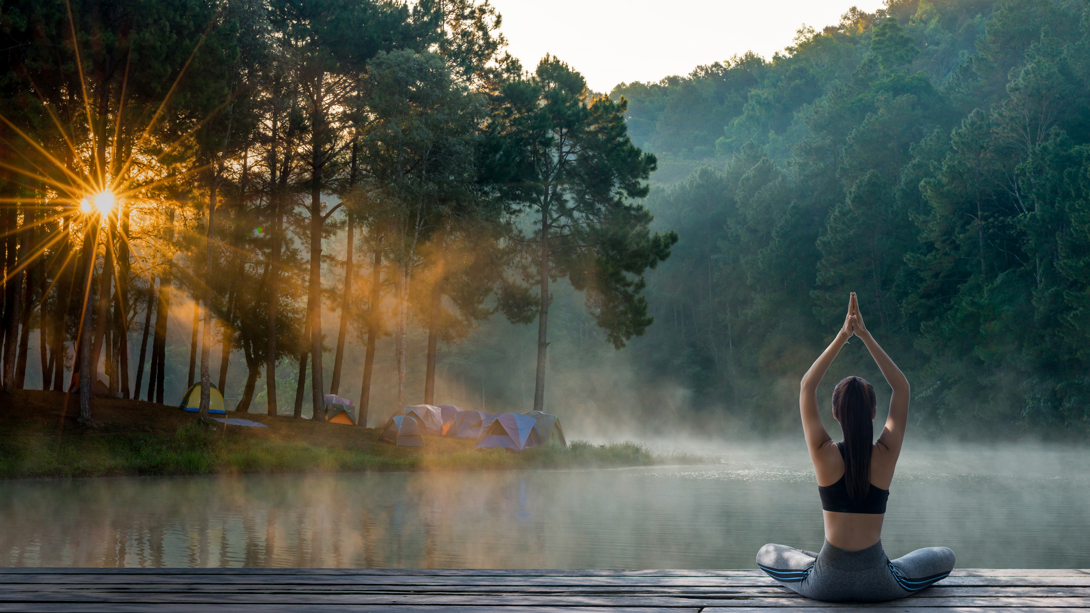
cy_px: 259
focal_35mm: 37
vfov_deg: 31.9
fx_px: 1069
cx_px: 541
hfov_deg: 54.0
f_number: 8
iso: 100
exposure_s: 1/200
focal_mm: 35
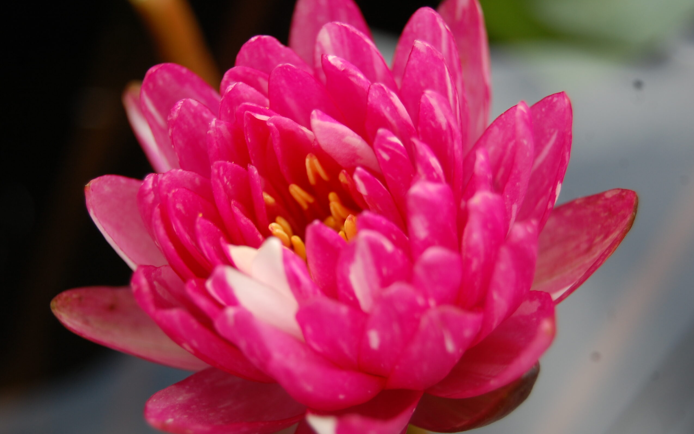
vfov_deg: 15.5
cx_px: 349
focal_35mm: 85
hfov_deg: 24.5
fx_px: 1599
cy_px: 224
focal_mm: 55
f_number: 6.3
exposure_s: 1/160
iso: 200
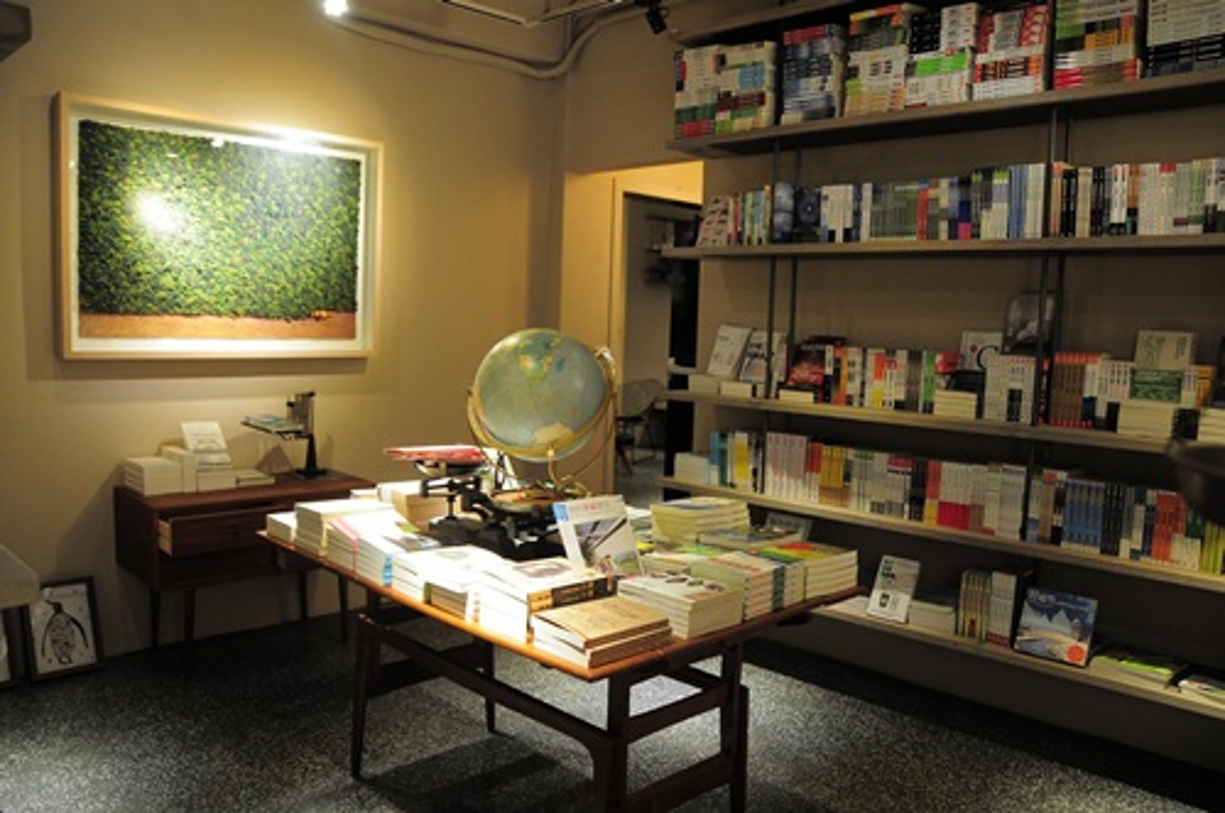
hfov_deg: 67.4
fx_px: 918
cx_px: 612
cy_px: 406
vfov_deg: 47.8
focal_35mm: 27
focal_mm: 18
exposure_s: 1/10
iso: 400
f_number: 3.5
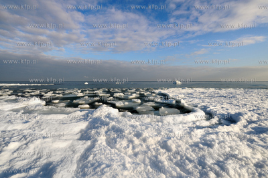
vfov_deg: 81.1
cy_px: 89
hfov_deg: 104.3
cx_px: 134
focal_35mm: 14
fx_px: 104
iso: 200
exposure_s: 1/200
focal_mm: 14
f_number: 14
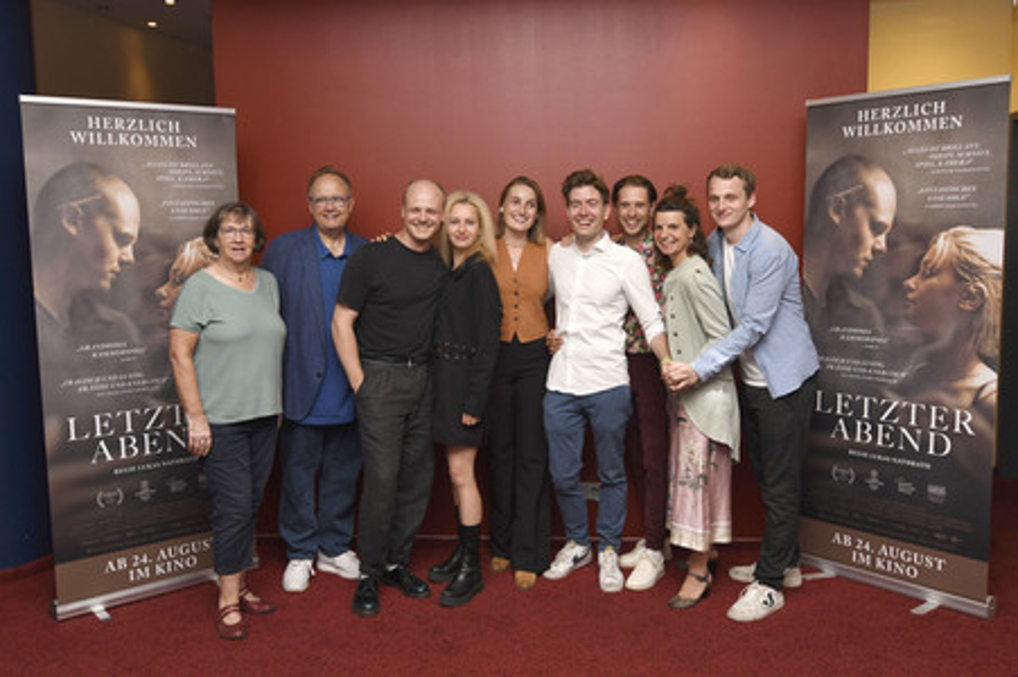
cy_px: 338
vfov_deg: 39.9
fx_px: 932
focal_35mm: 33
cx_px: 509
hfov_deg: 57.3
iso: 640
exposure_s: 1/320
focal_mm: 22
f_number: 4
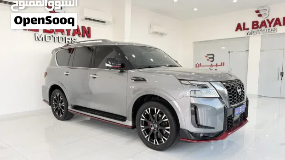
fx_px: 204
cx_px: 147
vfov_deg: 42.7
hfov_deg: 69.8
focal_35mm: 27
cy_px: 95
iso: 125
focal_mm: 6.76
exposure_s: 1/121
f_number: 1.78
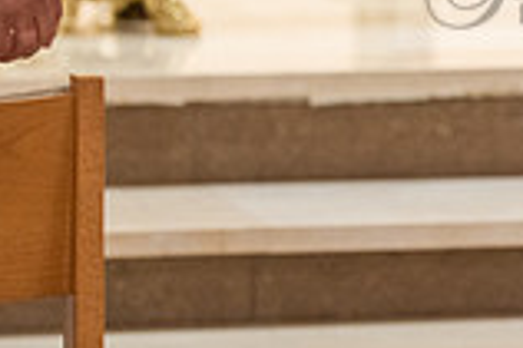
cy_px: -31
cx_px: 685
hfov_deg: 5.3
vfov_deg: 3.5
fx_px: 5602
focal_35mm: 386
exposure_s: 1/160
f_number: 2.8
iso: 2000
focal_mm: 105
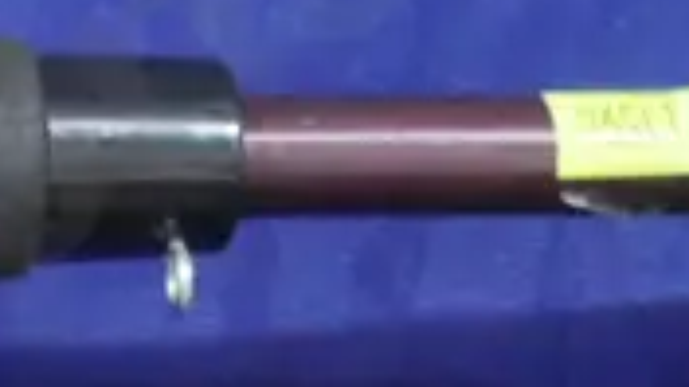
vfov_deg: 6.3
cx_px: -458
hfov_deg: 10.8
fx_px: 3471
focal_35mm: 190
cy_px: 532
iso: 3200
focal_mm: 15
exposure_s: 1/60
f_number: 3.6
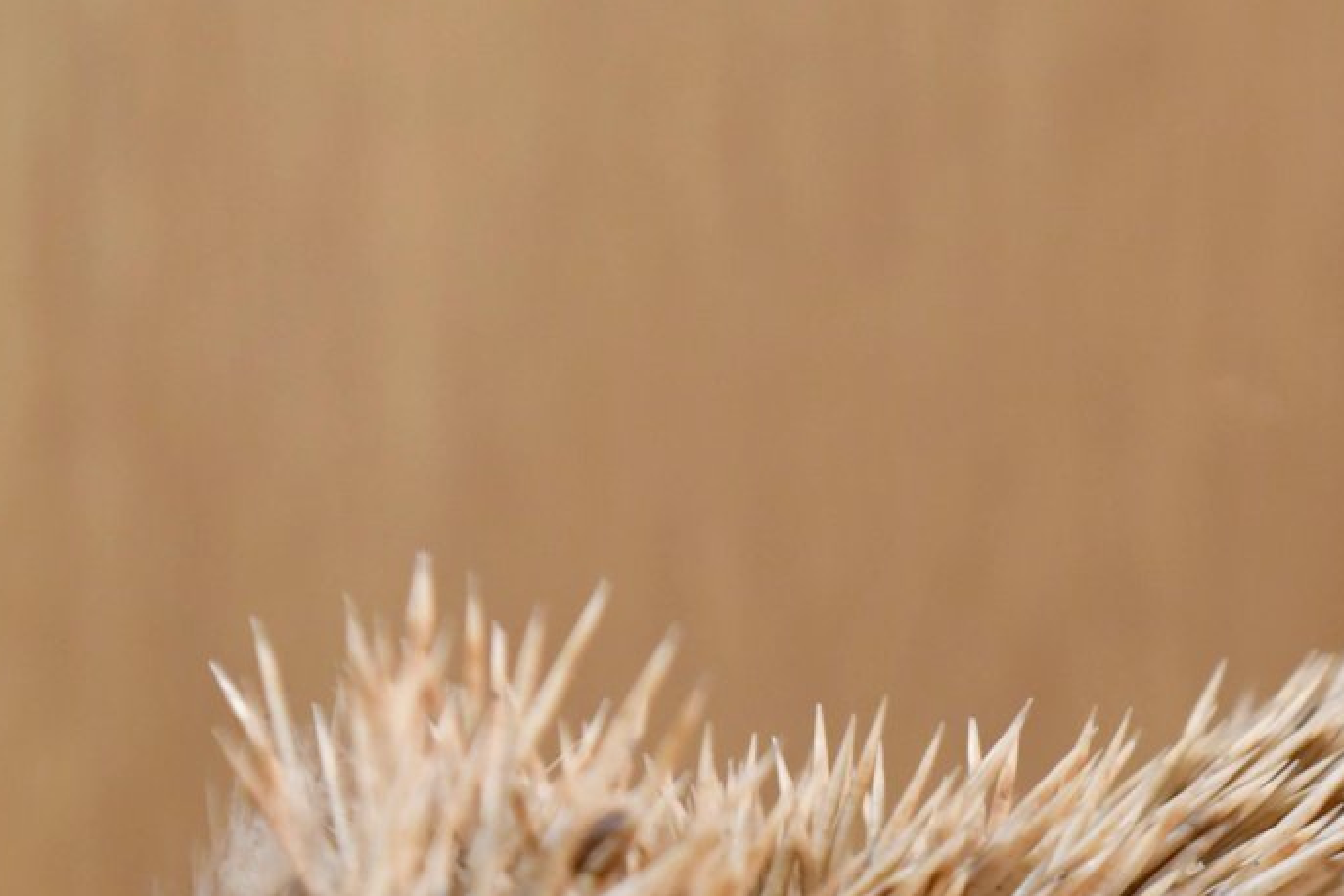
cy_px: 1329
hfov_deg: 6.6
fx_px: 11684
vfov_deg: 4.4
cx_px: 1385
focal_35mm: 313
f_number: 3.5
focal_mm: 70
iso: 1250
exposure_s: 1/60
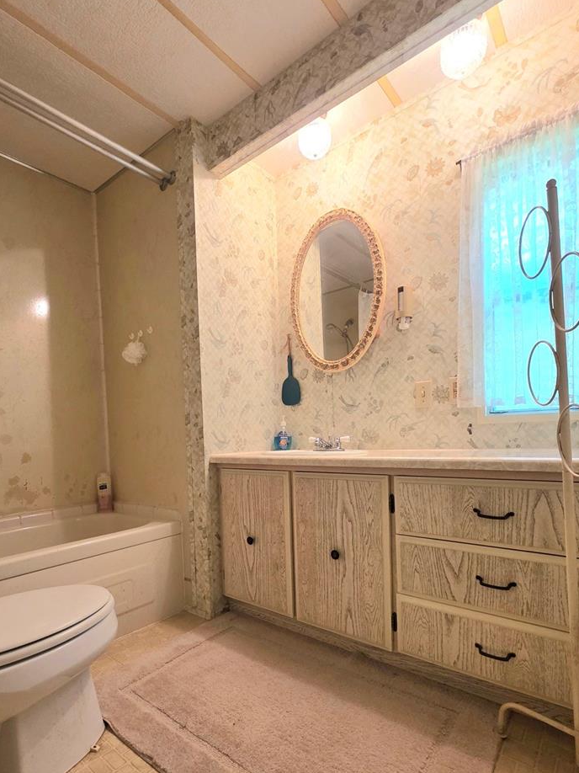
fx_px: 379
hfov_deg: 74.6
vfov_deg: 90.4
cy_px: 445
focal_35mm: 17
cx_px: 268
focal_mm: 2.2
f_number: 1.9
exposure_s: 1/60.2
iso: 250
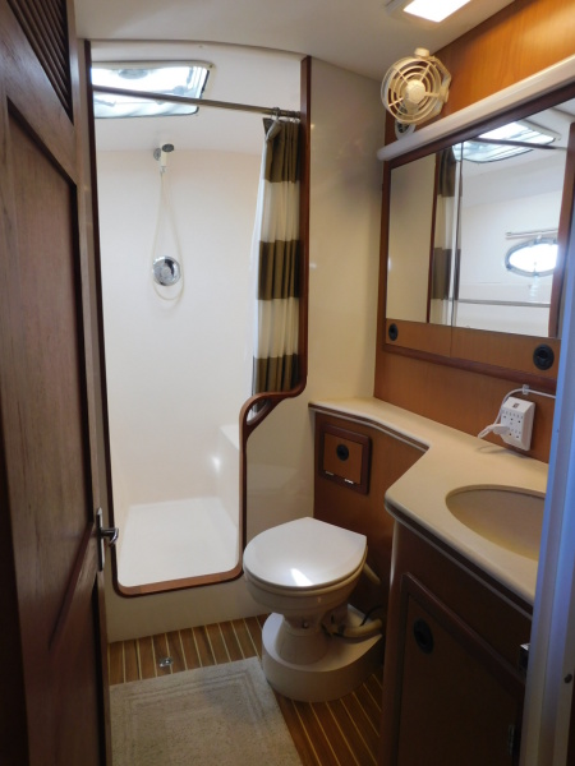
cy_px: 383
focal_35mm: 23
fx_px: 509
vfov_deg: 73.9
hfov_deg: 58.9
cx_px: 288
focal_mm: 4
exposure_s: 1/30
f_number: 3
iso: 125
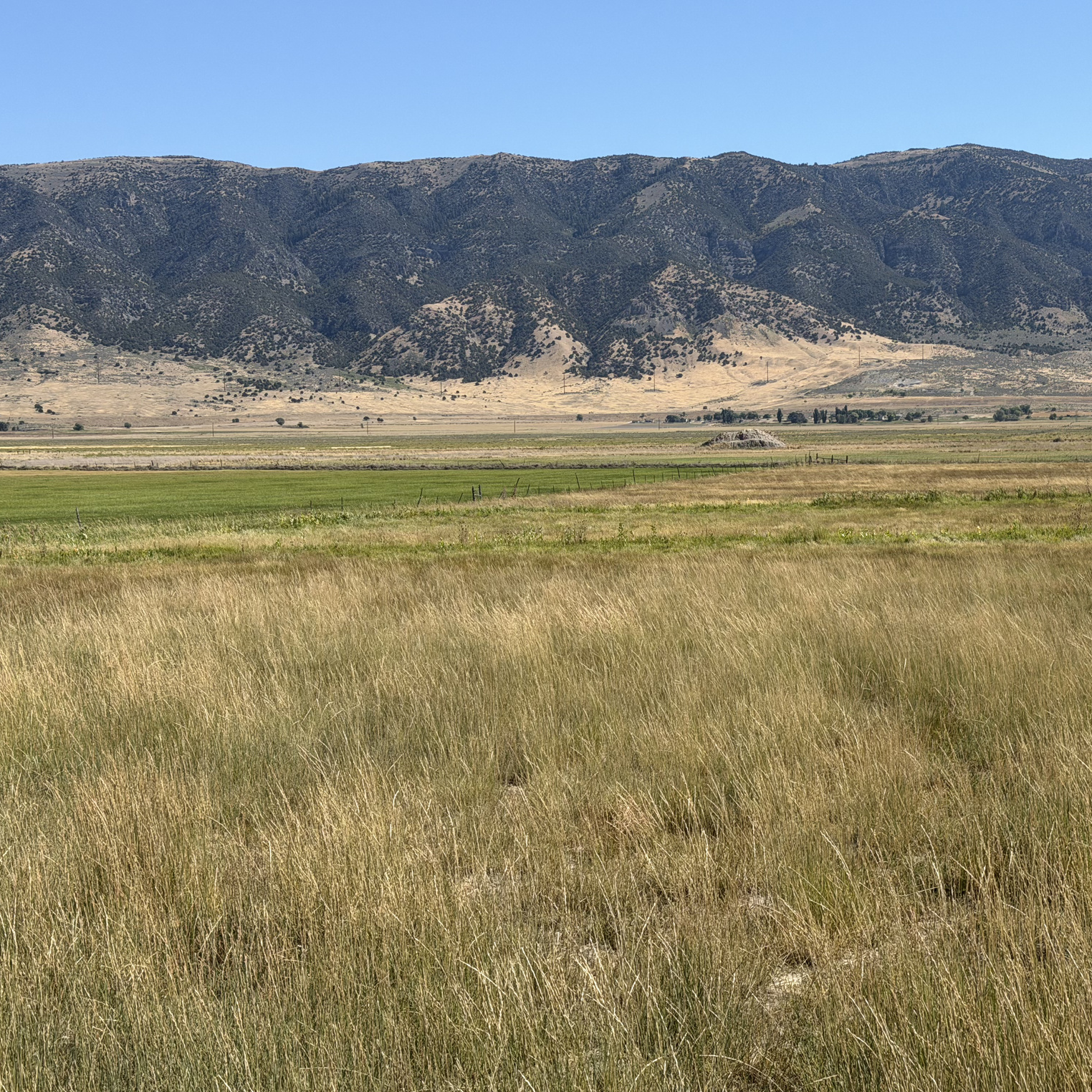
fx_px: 2034
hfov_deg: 29.9
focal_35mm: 57
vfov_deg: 30.0
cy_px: 545
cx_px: 677
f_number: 1.78
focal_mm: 6.76
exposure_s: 1/4587
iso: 64
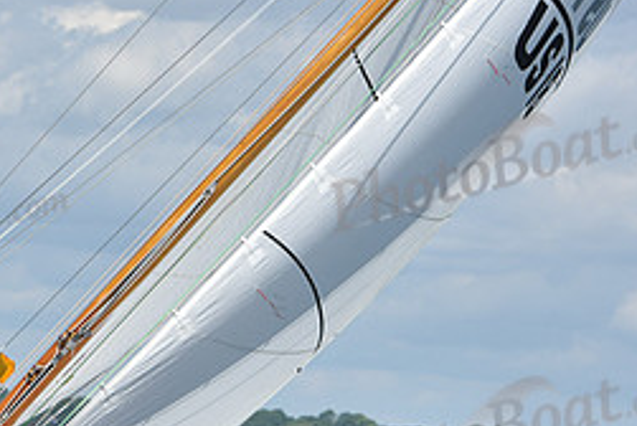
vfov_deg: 4.0
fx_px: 6129
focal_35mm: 346
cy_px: 333
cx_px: 200
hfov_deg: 5.9
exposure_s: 1/1250
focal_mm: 150
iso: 250
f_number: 7.1
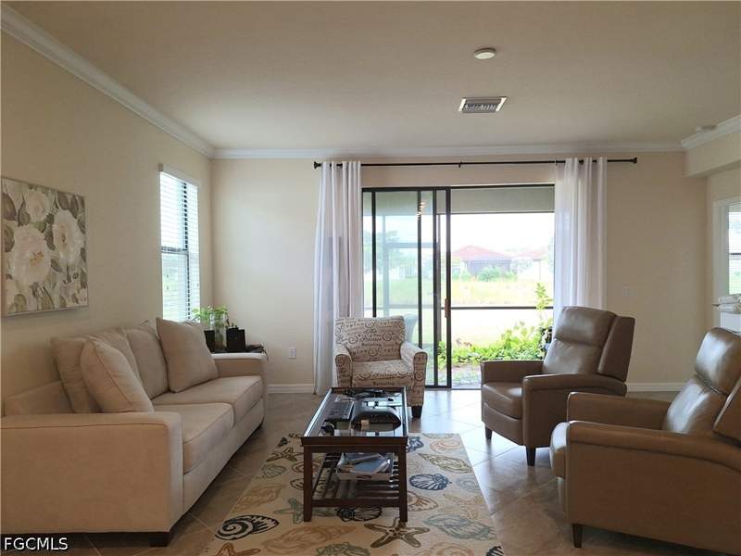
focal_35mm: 23
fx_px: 492
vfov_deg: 58.9
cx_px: 370
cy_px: 278
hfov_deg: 73.9
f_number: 1.8
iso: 50
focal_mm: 5.54
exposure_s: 1/120
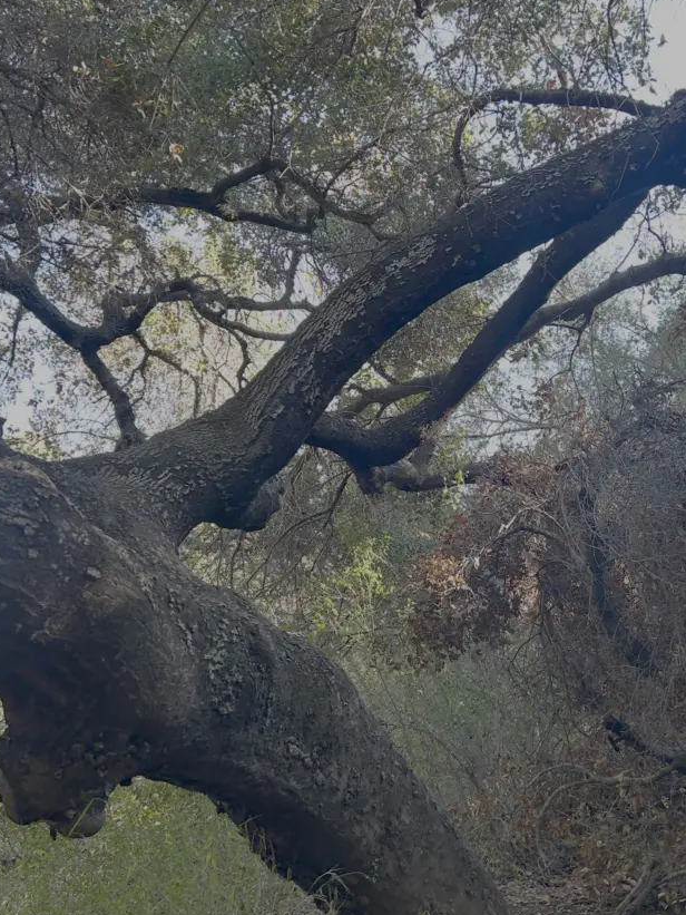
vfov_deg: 49.0
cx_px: 440
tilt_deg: +20.2
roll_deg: -2.9
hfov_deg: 37.4
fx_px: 1004
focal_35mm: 38
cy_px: 447
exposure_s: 1/121
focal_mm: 5.7
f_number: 1.5
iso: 50
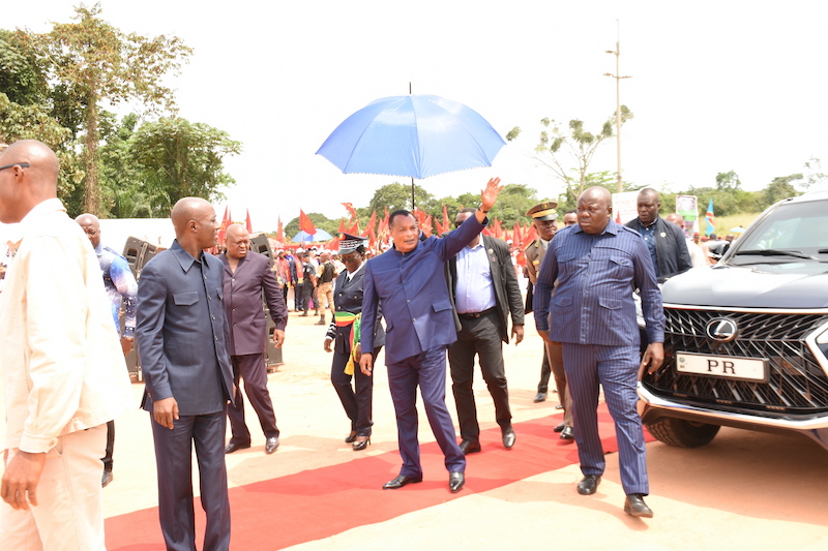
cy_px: 276
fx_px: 793
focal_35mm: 34
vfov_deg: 38.3
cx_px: 414
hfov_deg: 55.1
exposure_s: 1/160
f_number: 6.3
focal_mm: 23
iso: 200
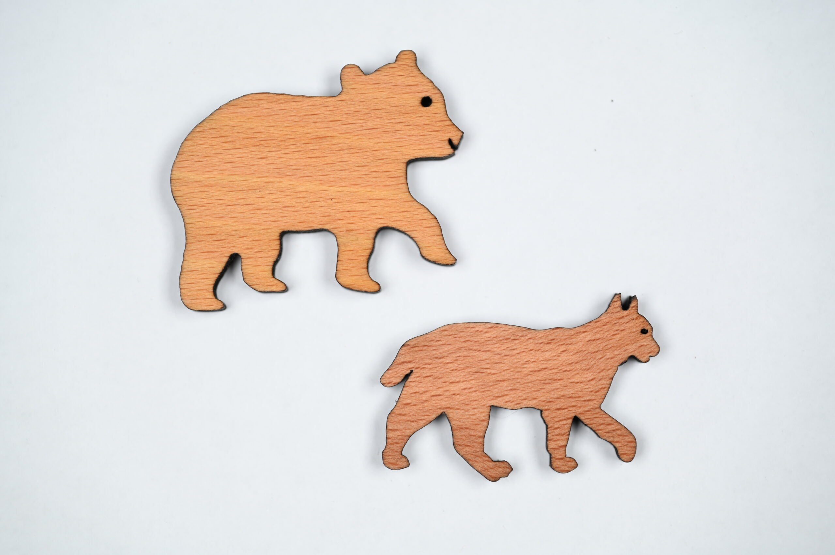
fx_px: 2341
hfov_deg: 20.2
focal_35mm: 101
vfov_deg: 13.5
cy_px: 278
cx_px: 418
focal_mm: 101
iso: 100
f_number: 4
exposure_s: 1/100
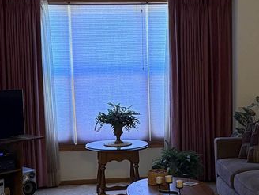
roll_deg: +1.1
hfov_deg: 26.0
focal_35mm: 75
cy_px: 118
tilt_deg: -5.6
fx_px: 561
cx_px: 152
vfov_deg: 19.6
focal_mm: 6.76
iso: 640
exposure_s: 1/60
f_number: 1.78
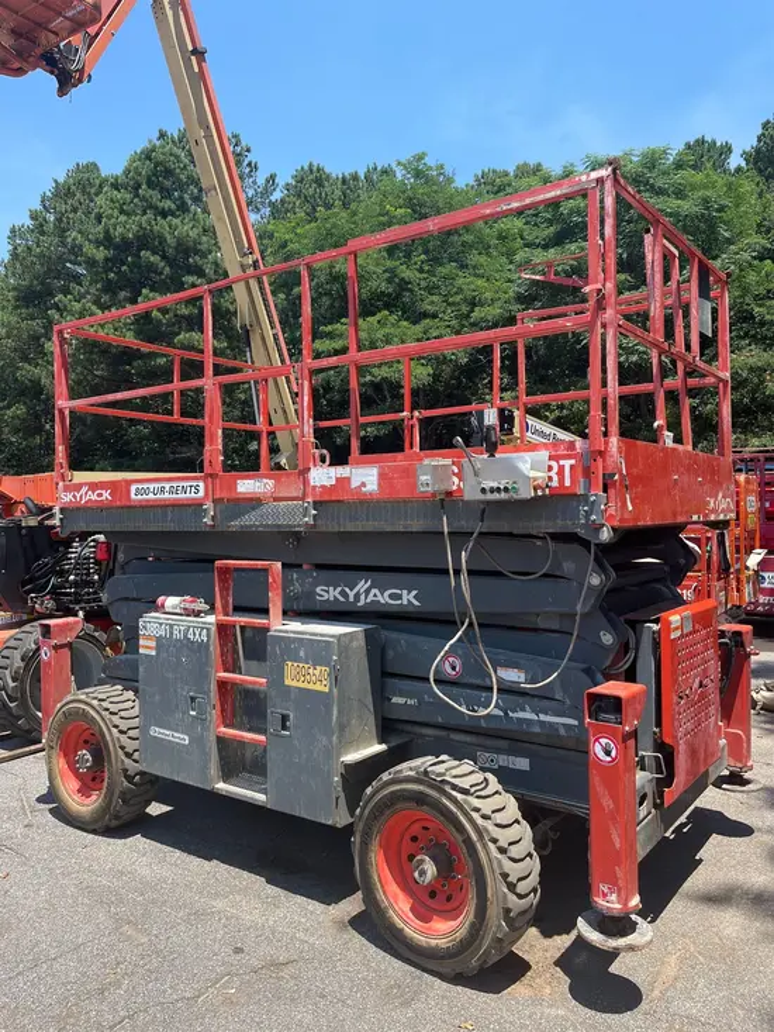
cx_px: 387
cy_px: 516
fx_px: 775
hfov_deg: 53.1
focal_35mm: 26
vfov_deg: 67.3
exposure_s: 1/1647
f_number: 1.6
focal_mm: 5.1
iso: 50
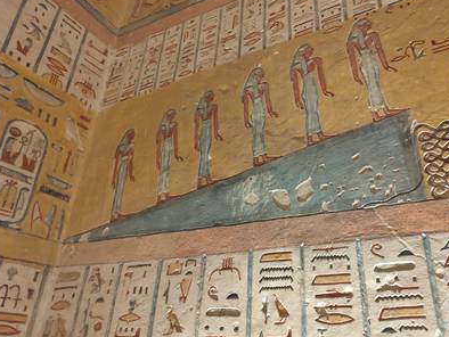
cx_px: 262
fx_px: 363
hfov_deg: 63.0
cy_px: 161
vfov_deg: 49.8
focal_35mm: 28
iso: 1250
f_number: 1.65
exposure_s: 1/33.3
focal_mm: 6.19
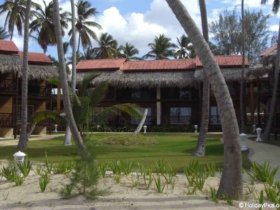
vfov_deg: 32.8
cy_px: 89
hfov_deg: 42.9
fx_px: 356
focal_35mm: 44
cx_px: 123
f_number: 2.7
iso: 64
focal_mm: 6.2
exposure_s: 1/1000
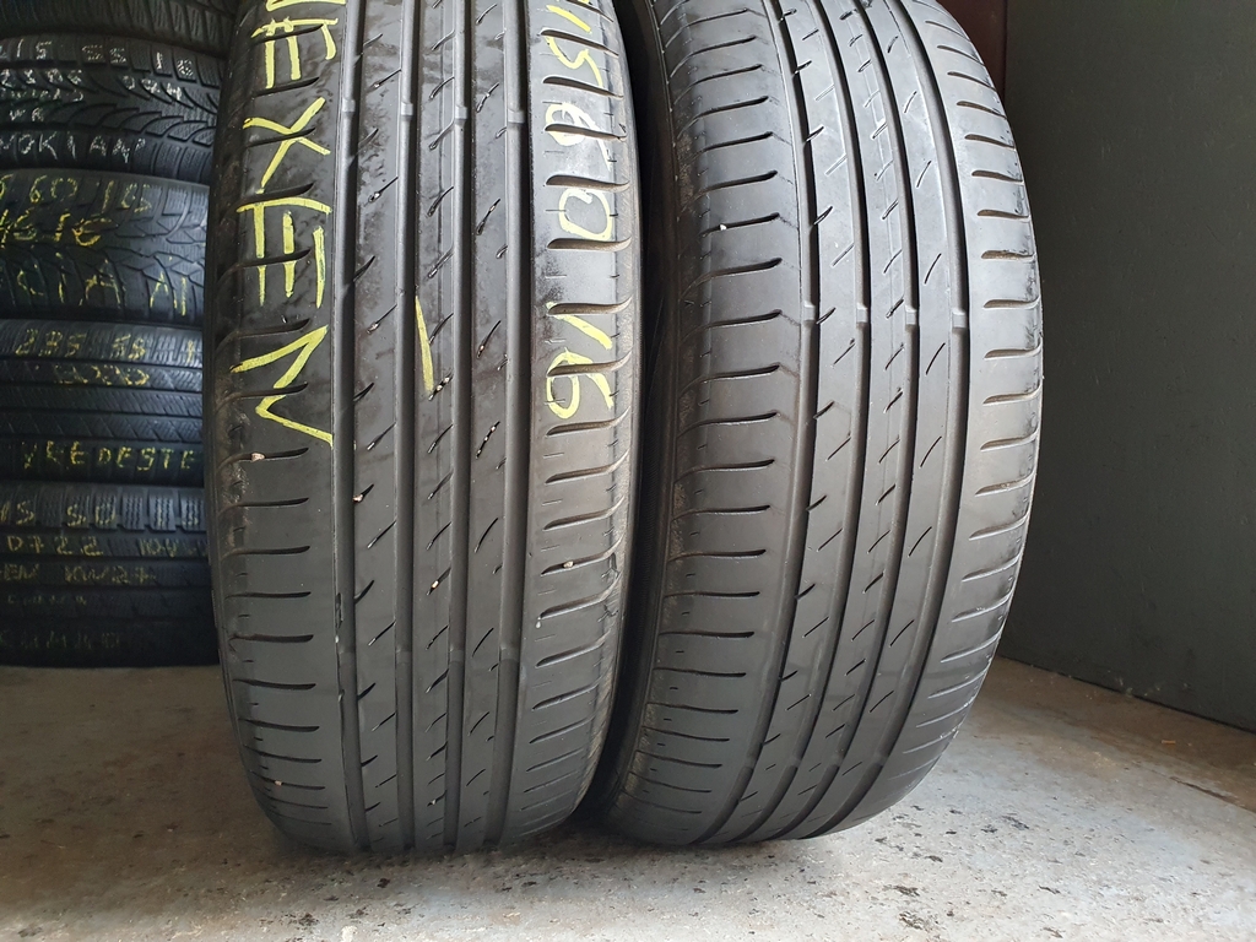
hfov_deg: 67.3
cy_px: 471
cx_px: 628
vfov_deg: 53.1
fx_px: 943
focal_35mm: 26
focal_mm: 4.32
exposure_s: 1/40
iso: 400
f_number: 2.4
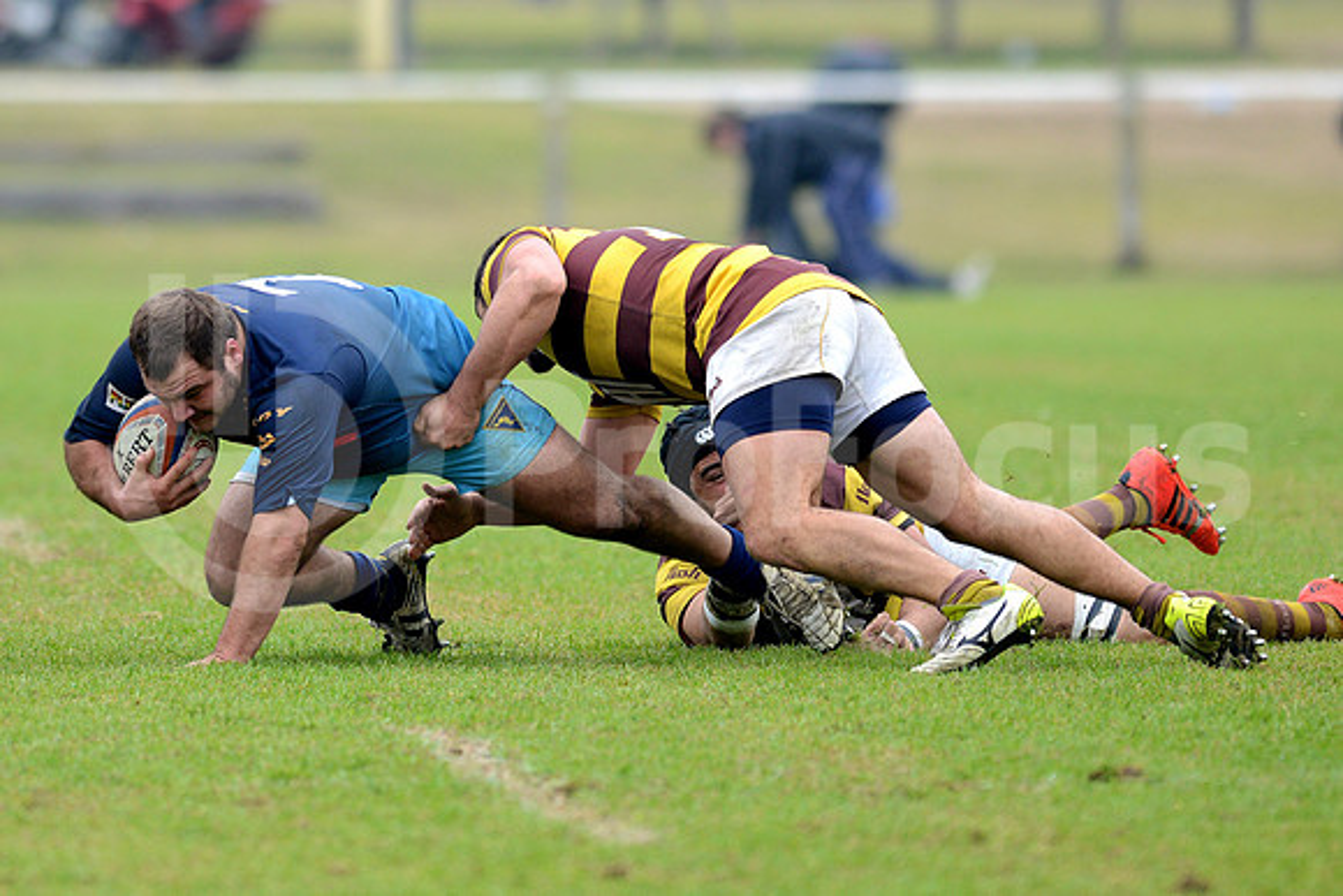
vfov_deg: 3.3
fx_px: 15671
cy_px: 448
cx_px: 672
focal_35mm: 420
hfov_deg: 4.9
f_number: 4
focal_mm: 420
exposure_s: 1/800
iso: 800
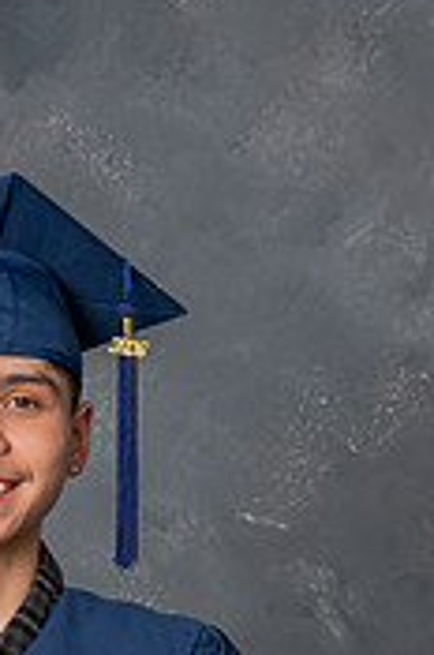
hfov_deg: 7.4
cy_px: 812
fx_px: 3340
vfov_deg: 11.0
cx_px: -124
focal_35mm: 184
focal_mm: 43
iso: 200
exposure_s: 1/200
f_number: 4.5
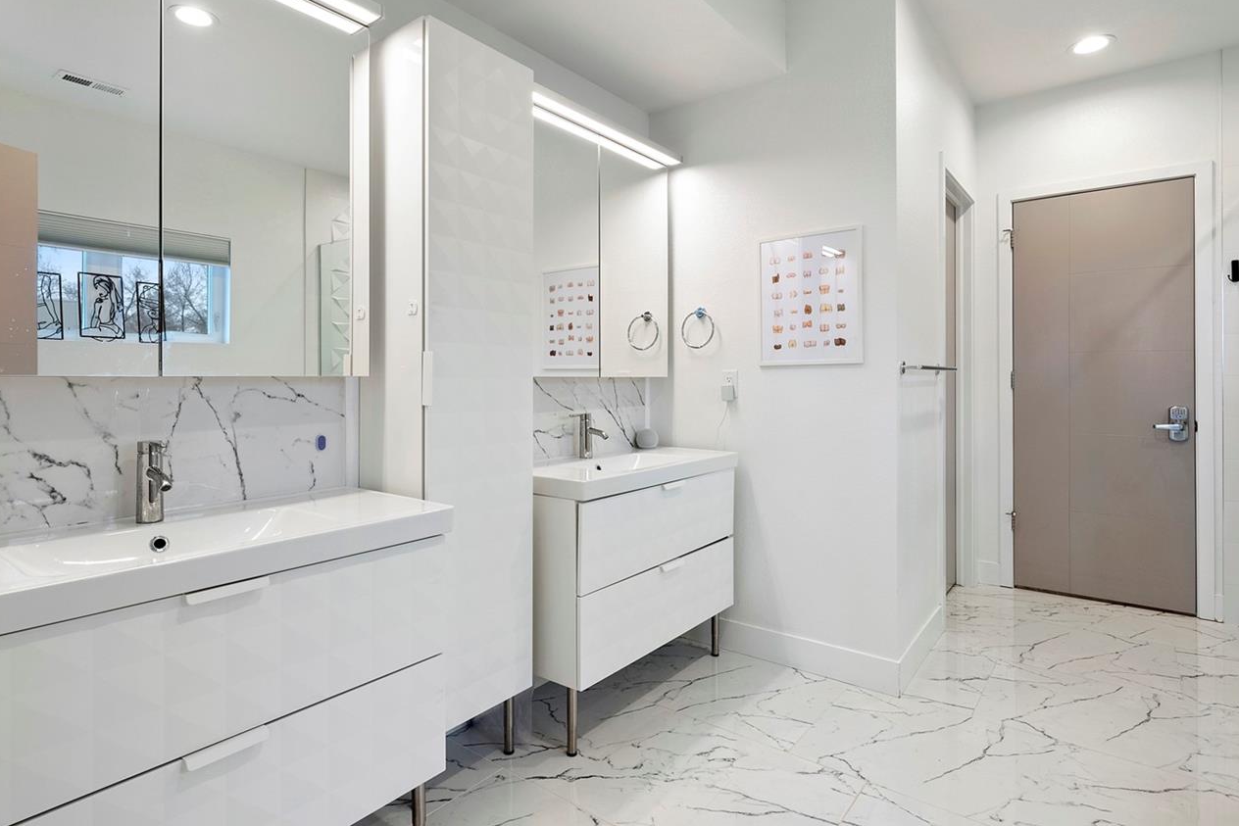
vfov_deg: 64.5
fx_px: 654
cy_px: 379
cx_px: 605
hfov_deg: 86.9
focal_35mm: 19
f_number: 9
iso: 640
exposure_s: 1/8
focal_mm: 15
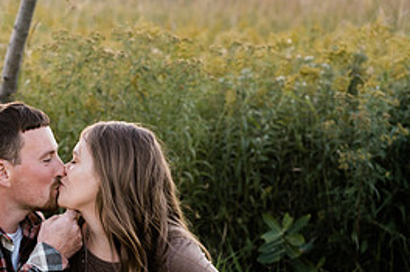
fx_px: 2126
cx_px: 53
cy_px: 294
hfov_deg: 11.0
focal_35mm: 187
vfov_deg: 7.3
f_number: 4.5
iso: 400
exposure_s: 1/250
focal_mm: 85
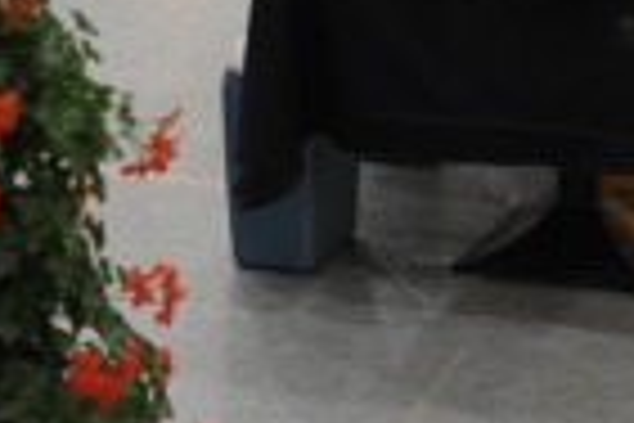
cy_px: -513
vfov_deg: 8.3
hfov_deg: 13.3
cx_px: 171
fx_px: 2712
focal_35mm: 154
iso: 640
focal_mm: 34
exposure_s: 1/80
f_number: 5
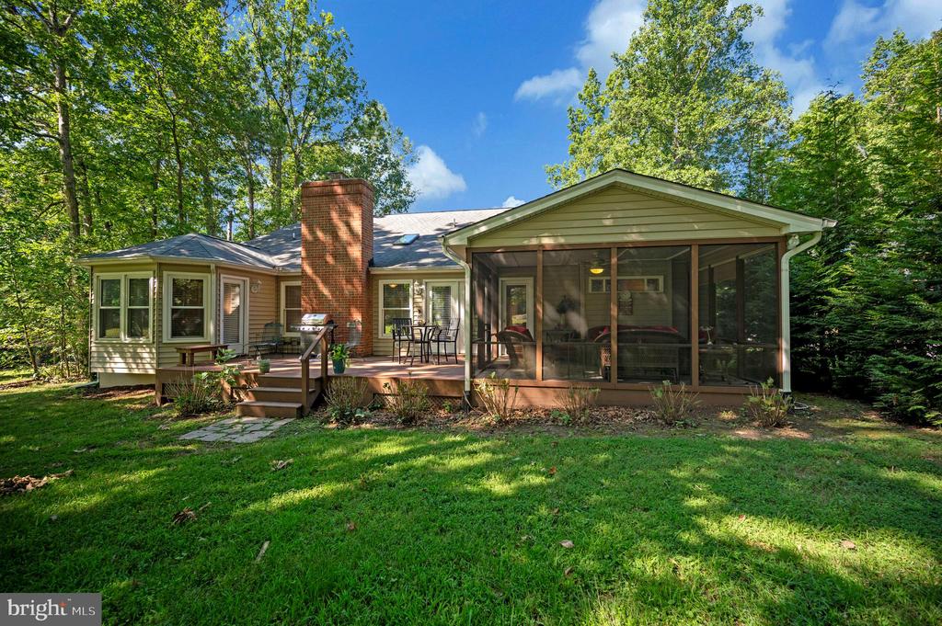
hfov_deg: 104.3
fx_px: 366
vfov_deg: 81.1
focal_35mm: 14
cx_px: 471
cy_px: 313
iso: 220
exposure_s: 1/250
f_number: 4
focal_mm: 14
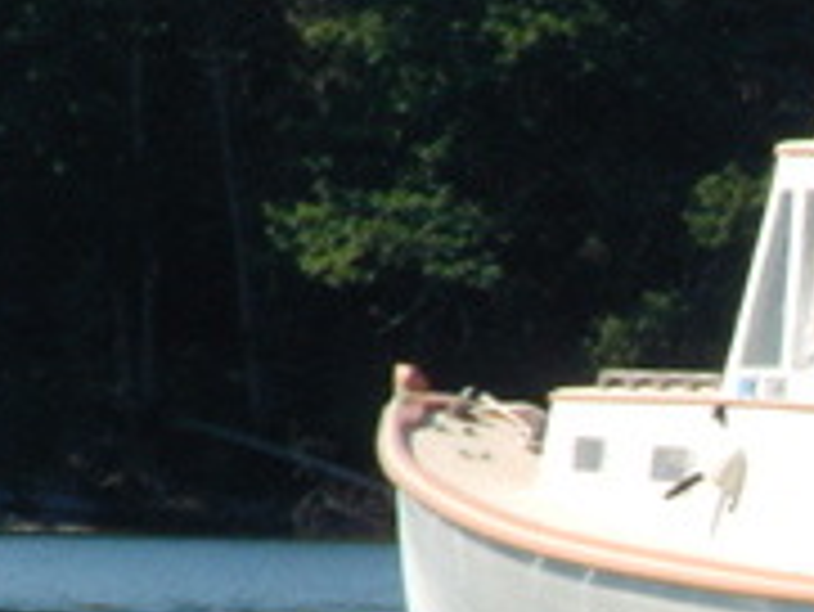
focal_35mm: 663
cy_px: 742
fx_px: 15601
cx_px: 1232
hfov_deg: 3.0
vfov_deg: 2.2
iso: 50
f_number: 7.4
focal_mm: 28.7
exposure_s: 1/239
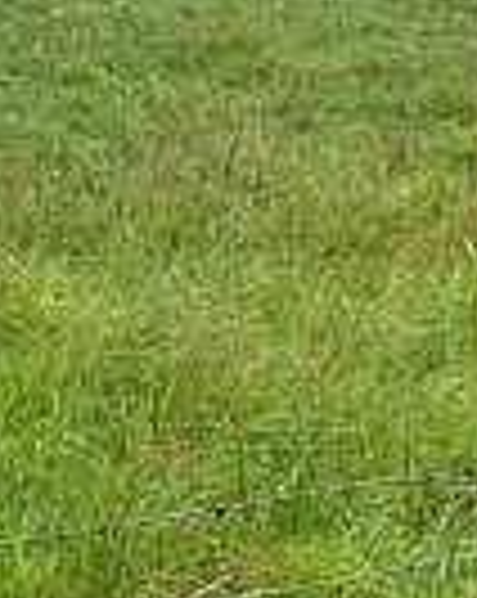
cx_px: -472
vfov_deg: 12.9
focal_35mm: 147
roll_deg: +0.6
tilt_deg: -6.8
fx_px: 2600
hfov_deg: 9.8
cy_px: -81
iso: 25
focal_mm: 4.25
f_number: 1.8
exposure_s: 1/3185
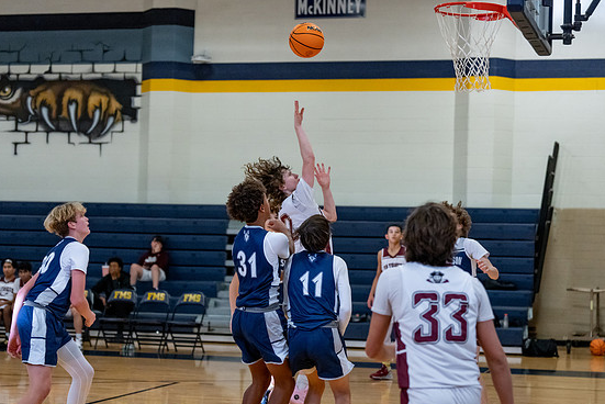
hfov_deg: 24.2
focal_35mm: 84
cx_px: 281
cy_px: 224
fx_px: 1412
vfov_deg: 16.3
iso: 5000
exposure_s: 1/1000
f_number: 2.8
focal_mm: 70
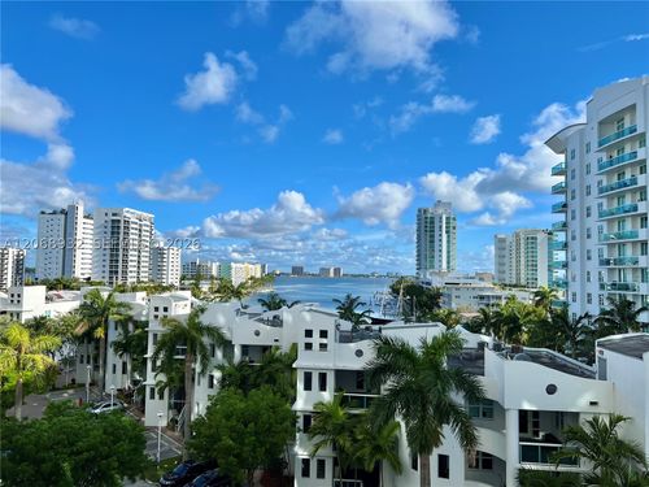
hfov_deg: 67.3
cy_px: 244
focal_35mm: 26
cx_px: 324
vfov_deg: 53.1
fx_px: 487
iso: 50
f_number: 1.5
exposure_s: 1/5319
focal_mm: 5.7
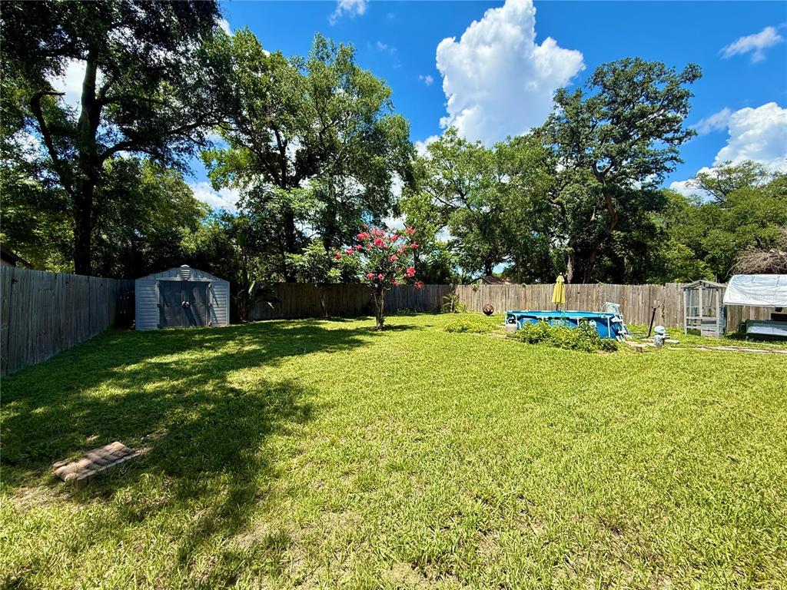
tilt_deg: -0.6
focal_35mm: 14
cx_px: 394
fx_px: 318
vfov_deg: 85.7
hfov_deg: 102.1
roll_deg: -1.2
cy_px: 295
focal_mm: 2.22
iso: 50
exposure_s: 1/914
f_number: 2.2
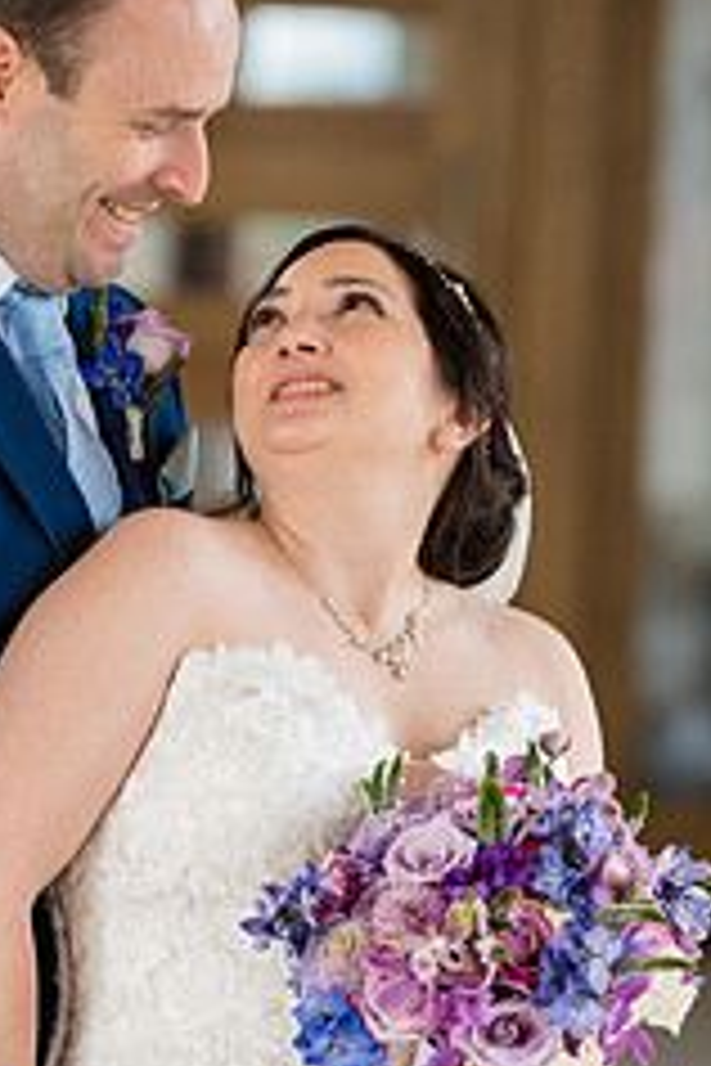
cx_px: 216
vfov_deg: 9.0
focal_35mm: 230
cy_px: 567
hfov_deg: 6.0
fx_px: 6813
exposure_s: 1/1250
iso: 800
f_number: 2.8
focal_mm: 121
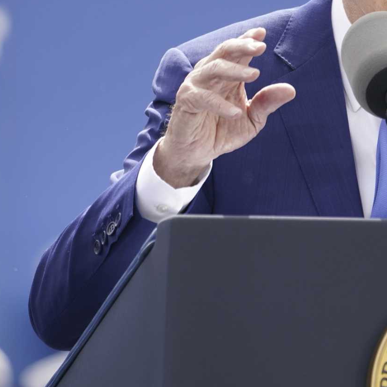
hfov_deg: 2.1
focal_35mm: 837
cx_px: 411
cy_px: 83
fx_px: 10587
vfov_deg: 2.1
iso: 500
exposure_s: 1/1000
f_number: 5.6
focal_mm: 400
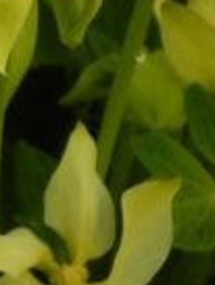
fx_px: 4093
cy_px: -196
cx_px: -403
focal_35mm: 495
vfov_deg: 4.0
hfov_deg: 3.0
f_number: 4.5
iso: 160
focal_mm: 15.1
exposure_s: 1/800
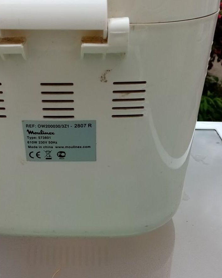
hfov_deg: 38.8
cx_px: 77
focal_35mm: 38
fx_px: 312
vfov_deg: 47.8
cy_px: 123
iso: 101
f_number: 1.8
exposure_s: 1/702
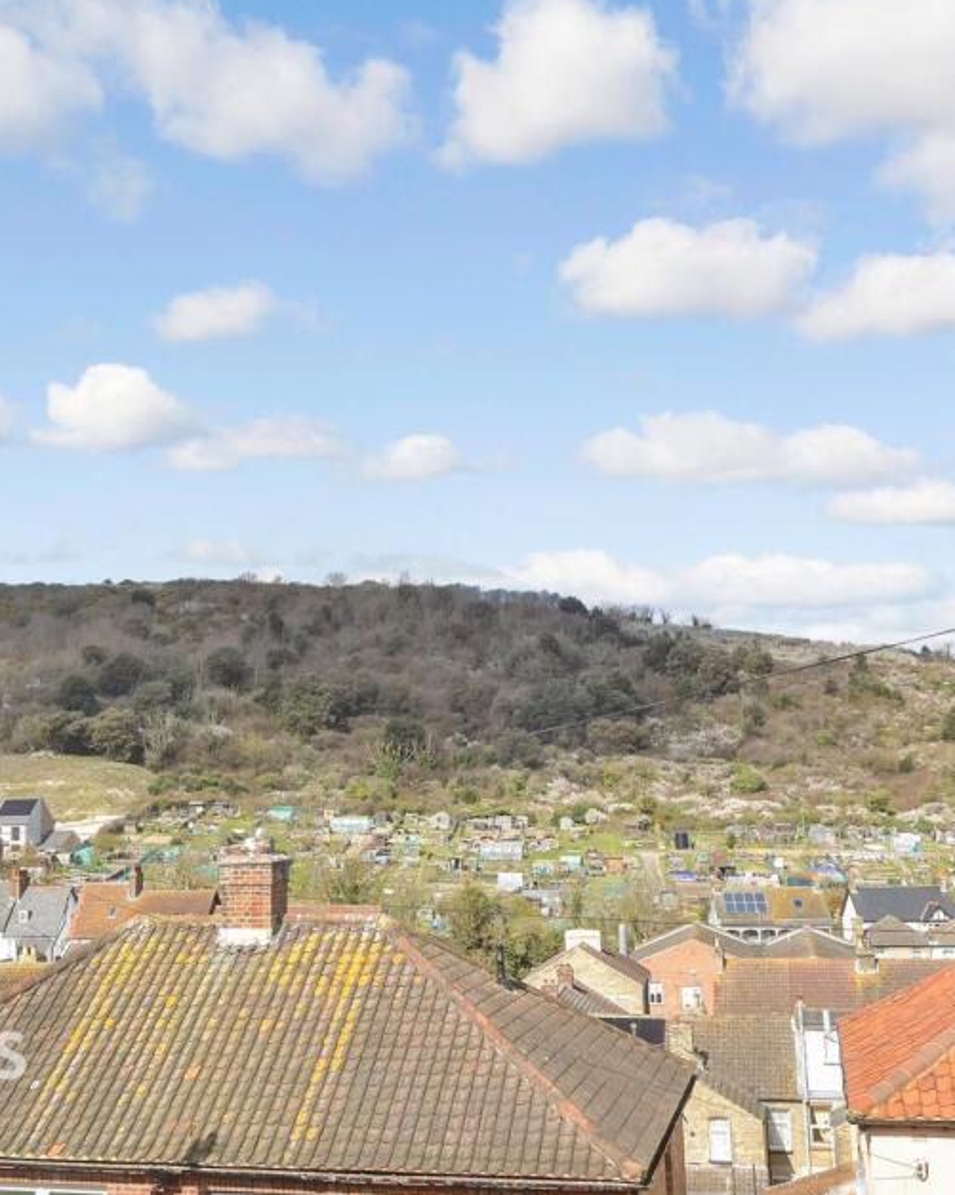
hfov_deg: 32.5
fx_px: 1626
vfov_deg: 40.3
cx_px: 330
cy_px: 603
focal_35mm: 46
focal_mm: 20
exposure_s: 1/800
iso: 320
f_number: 6.3
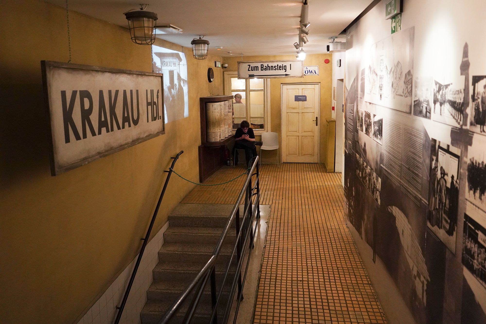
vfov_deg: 53.1
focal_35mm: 24
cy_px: 162
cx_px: 243
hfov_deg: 73.7
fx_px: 324
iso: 3200
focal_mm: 24
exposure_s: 1/80
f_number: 2.8
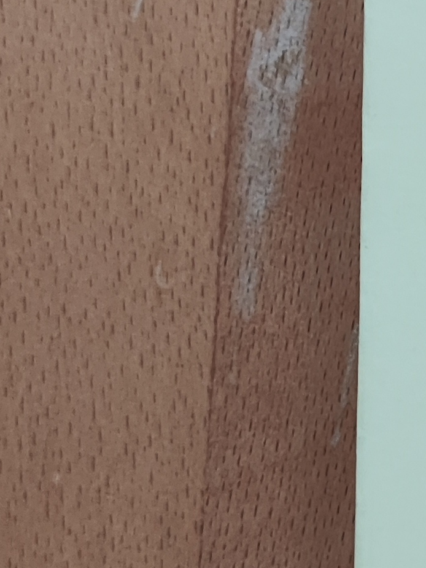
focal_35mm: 120
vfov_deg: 16.4
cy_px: 230
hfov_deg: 11.6
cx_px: 711
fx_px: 1969
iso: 254
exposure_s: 1/33.3
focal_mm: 4.68
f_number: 1.8
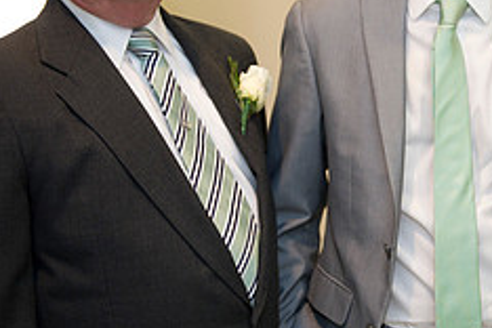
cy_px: 137
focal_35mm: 99
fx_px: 1353
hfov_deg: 20.3
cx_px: 423
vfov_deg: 13.8
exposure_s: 1/160
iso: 800
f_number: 2.8
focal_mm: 40
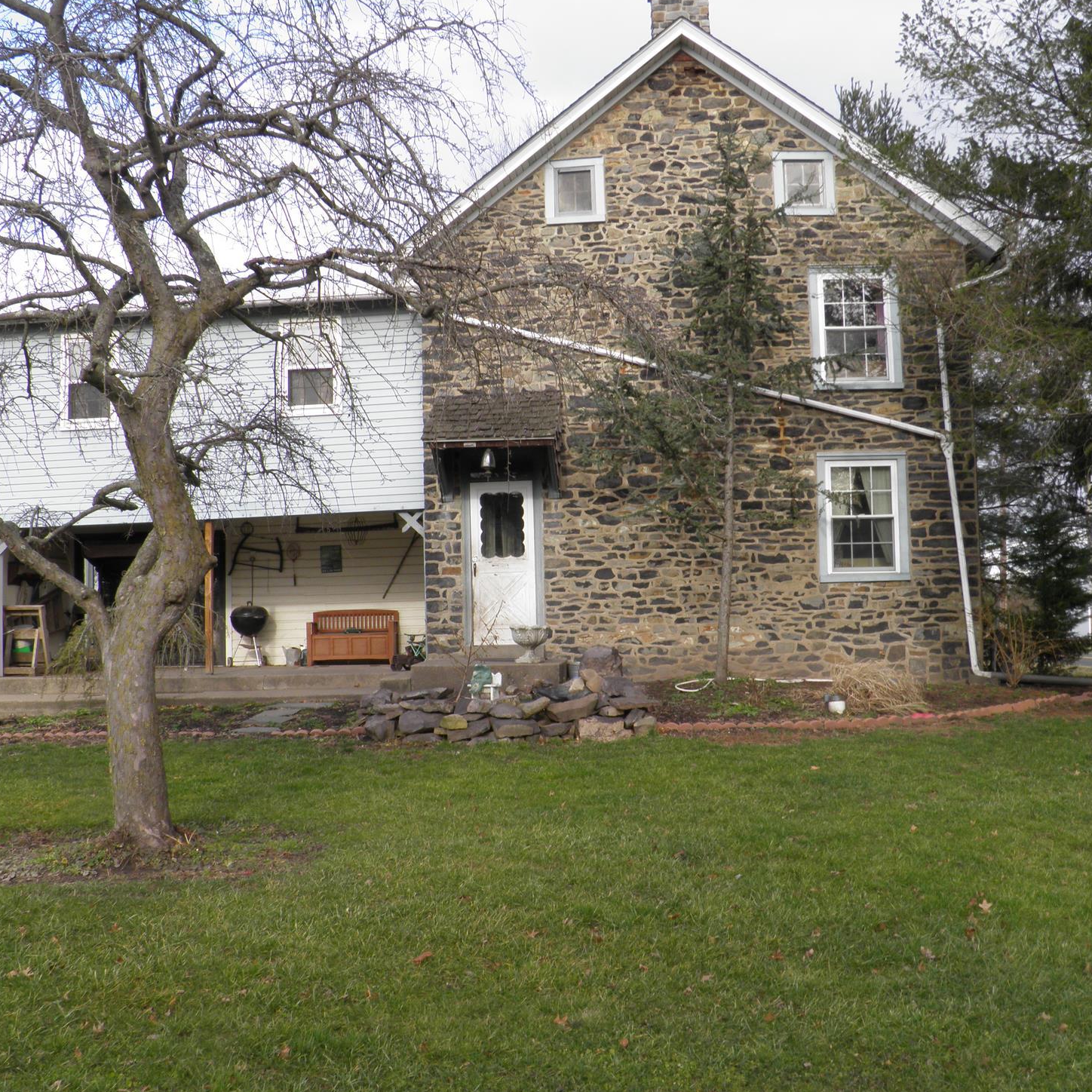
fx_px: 1249
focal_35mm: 35
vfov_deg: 47.2
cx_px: 539
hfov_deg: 47.2
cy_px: 546
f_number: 5
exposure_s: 1/60
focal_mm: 4.9
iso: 50
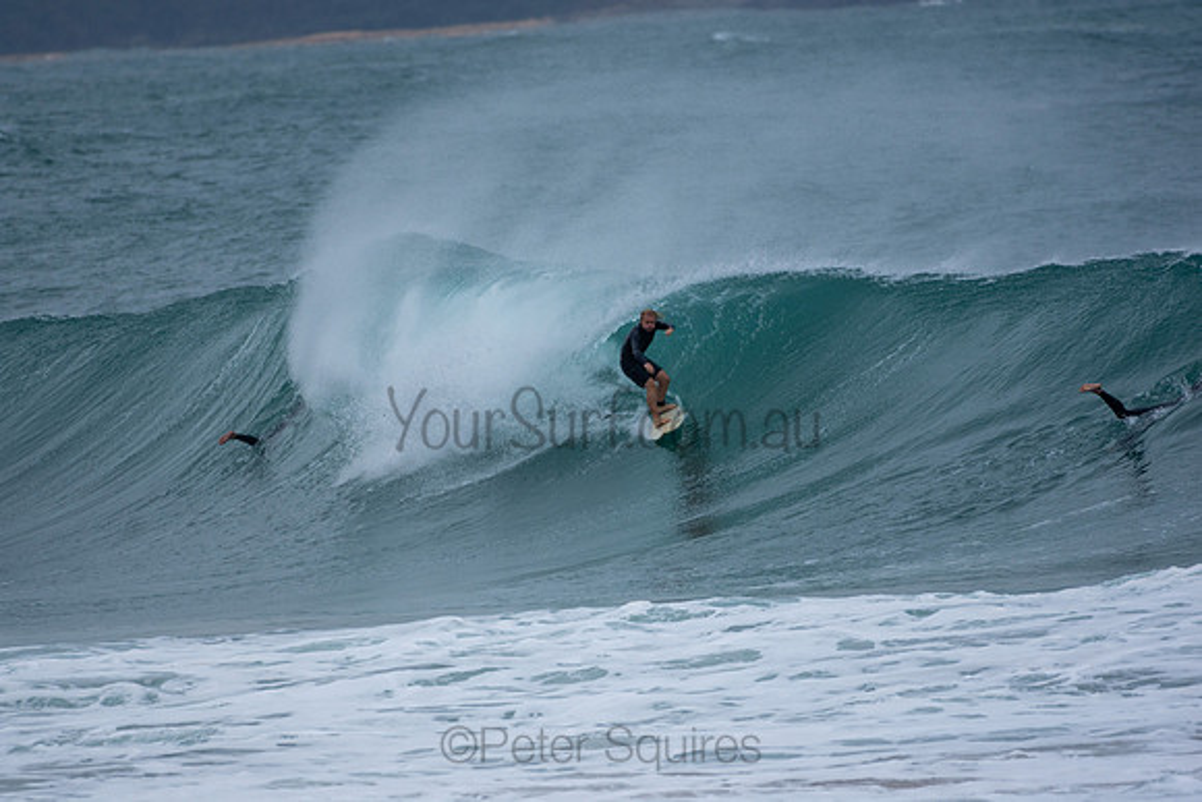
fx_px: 25046
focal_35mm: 750
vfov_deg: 1.8
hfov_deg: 2.7
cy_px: 401
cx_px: 601
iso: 220
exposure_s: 1/1000
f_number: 5.6
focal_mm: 500
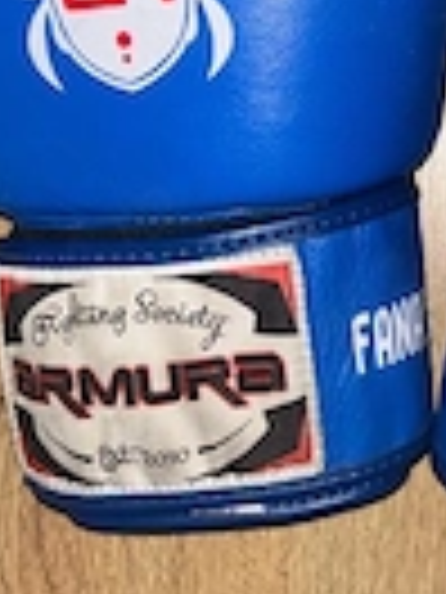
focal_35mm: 79
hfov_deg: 18.1
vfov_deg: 23.6
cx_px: 469
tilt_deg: -83.9
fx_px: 1357
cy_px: -4
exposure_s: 1/44
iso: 50
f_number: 1.5
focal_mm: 5.7
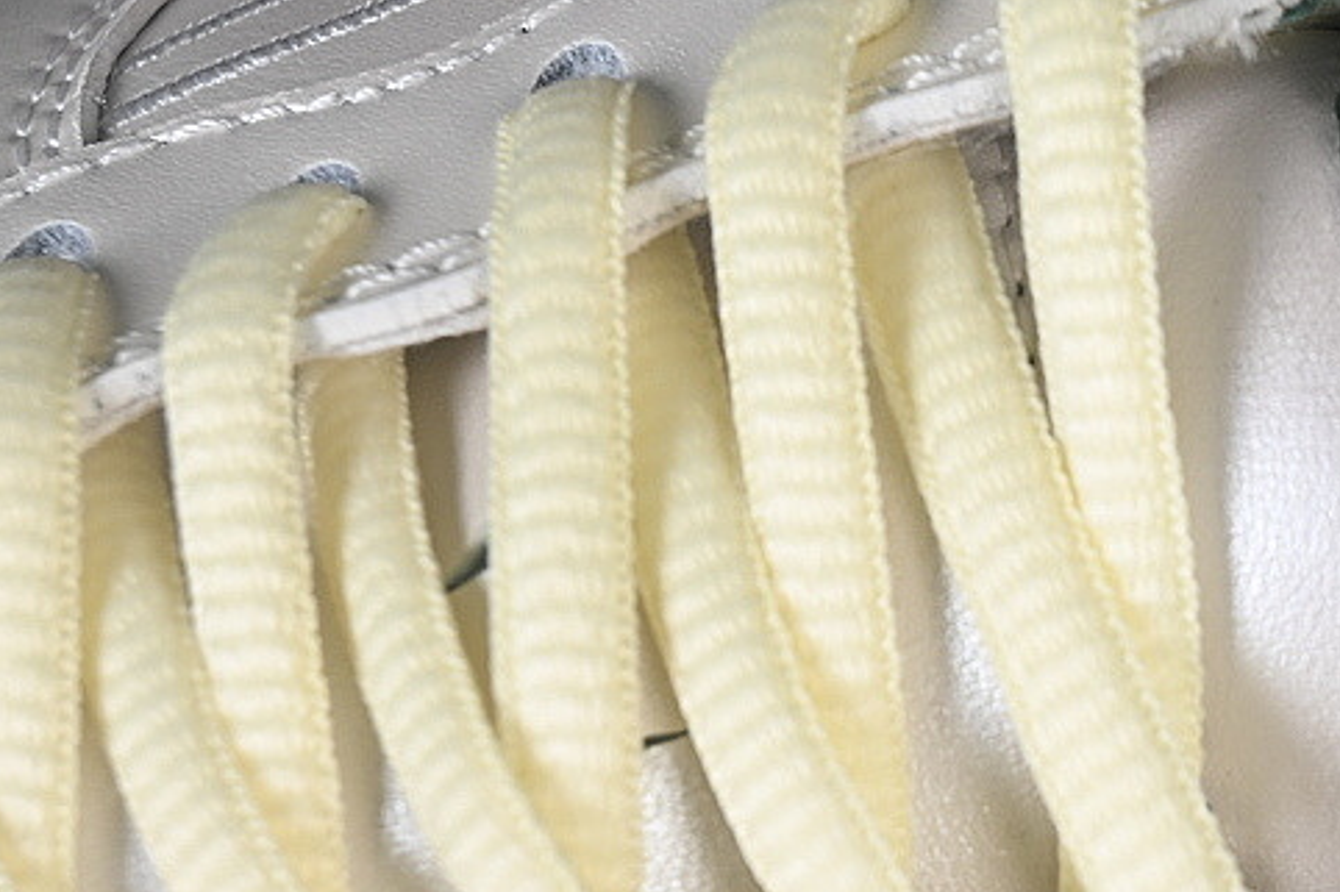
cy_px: 634
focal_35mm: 168
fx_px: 6251
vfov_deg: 8.2
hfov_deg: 12.1
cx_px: 1435
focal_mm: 50
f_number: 7.1
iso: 160
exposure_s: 1/80
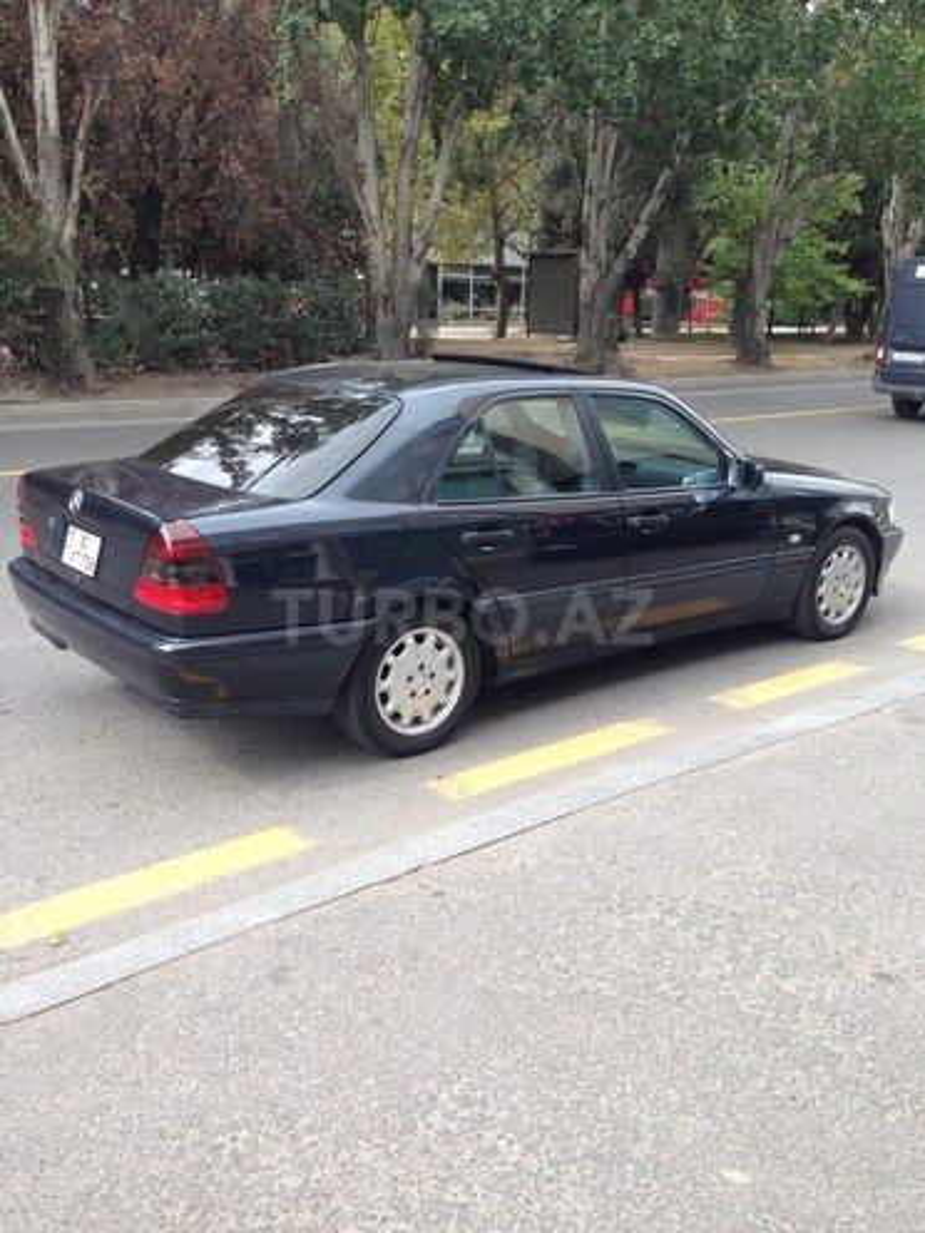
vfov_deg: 55.4
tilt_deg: -13.7
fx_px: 1176
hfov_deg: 42.9
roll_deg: -2.3
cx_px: 462
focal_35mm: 33
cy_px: 616
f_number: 2.4
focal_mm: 4.12
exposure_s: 1/319
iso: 50
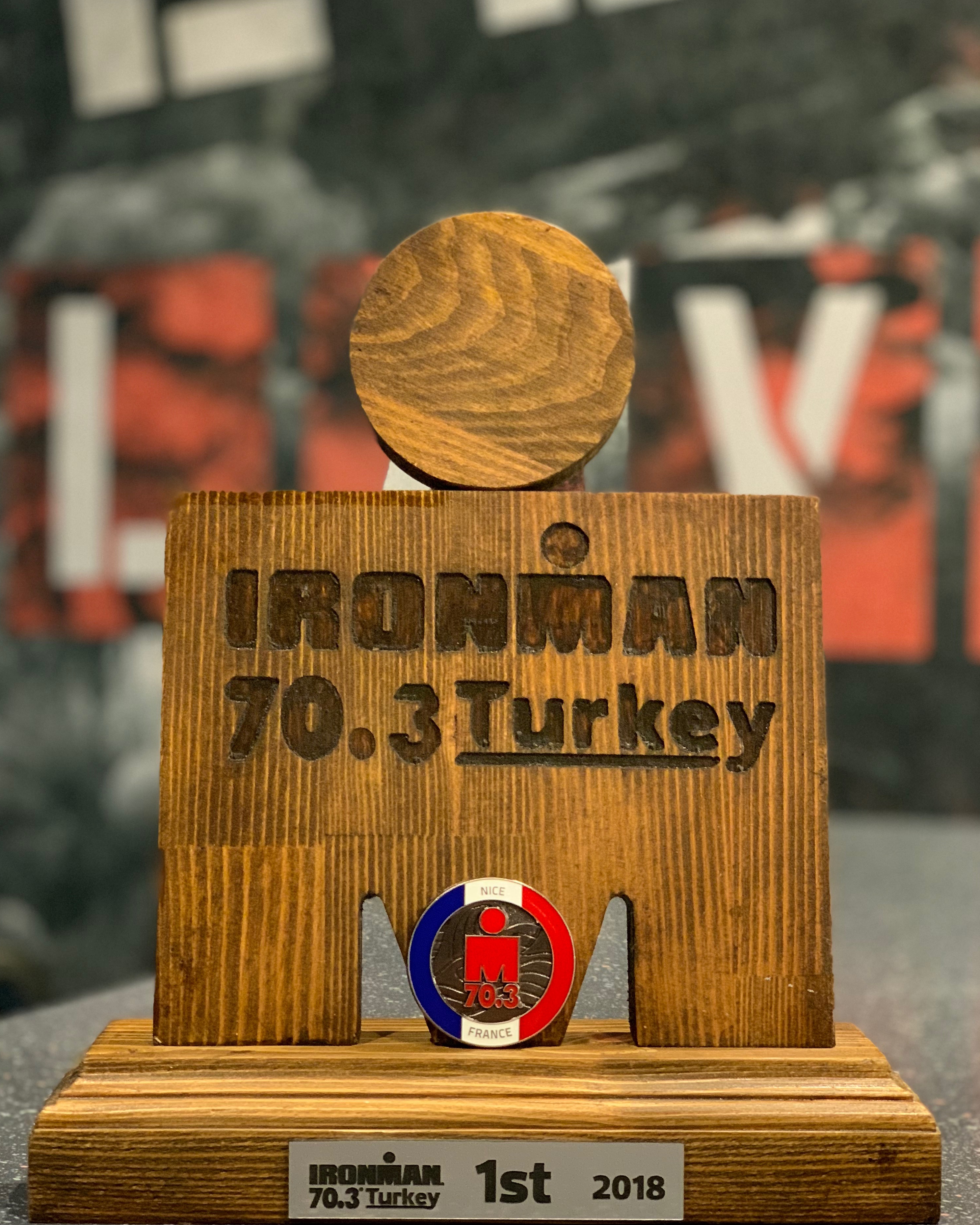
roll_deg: -1.8
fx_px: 1994
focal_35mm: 55
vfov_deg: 34.1
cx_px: 496
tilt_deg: -1.7
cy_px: 641
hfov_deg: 27.6
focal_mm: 6
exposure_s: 1/33
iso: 400
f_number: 2.4
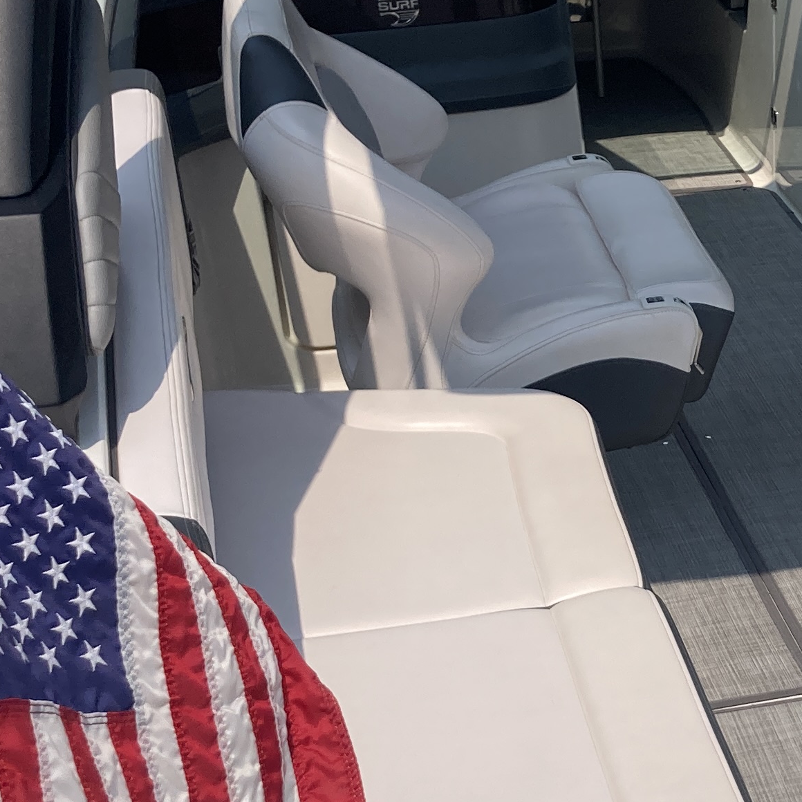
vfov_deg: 20.2
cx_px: 827
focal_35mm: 86
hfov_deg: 19.5
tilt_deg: -21.1
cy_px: 440
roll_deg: -1.0
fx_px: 2254
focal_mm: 3.99
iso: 25
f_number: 1.8
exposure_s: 1/4808
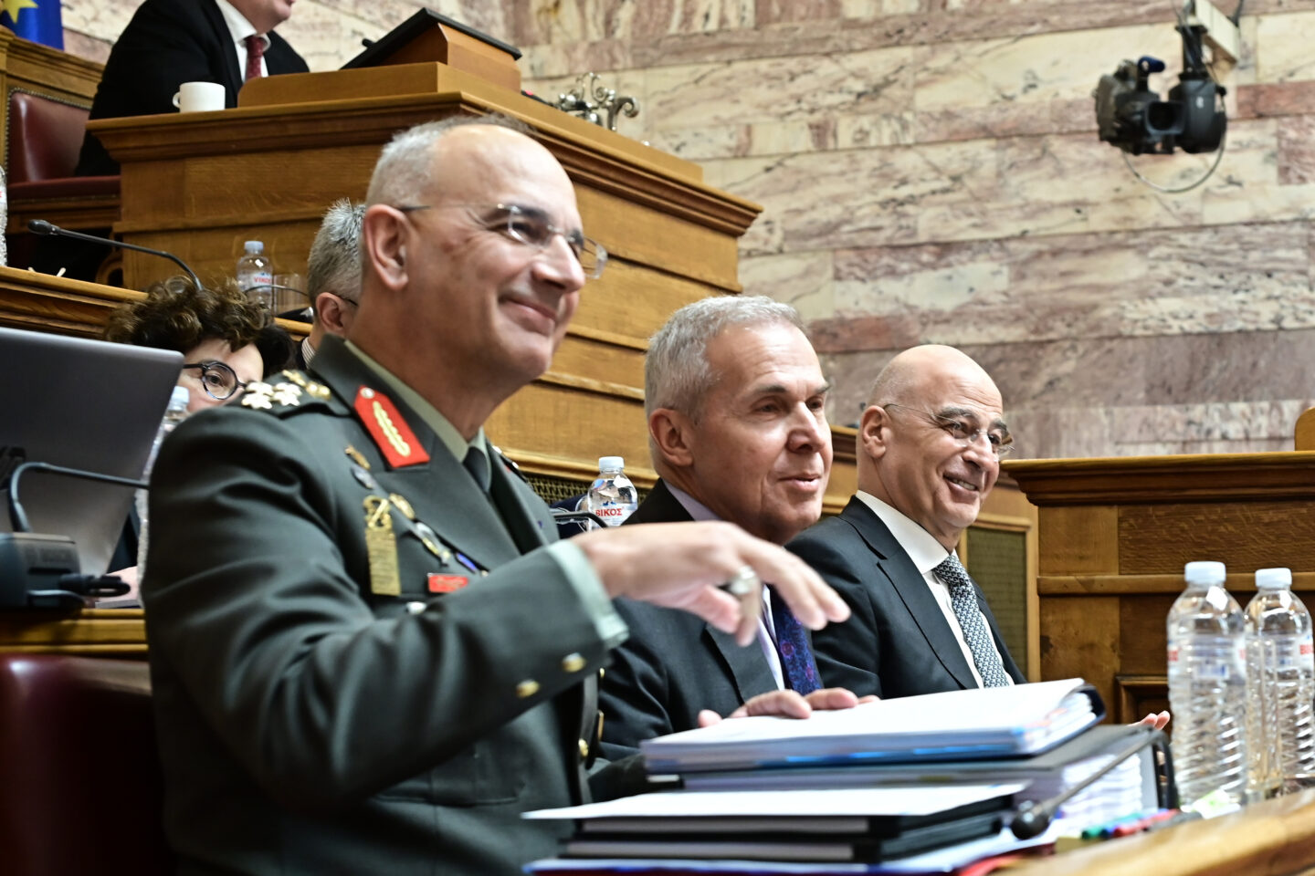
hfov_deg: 43.6
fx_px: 1644
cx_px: 658
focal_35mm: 45
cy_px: 438
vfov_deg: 29.9
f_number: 4
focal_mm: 45
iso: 1000
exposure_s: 1/100
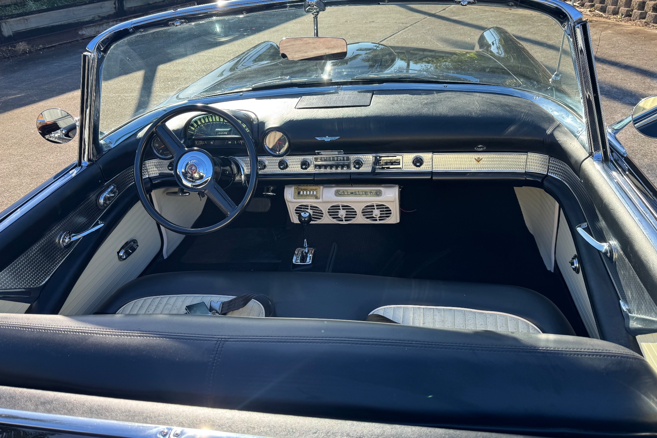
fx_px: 456
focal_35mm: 25
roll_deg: +4.4
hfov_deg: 71.5
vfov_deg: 51.2
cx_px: 329
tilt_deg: -28.5
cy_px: 197
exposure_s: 1/925
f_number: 1.78
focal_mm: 6.76
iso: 80
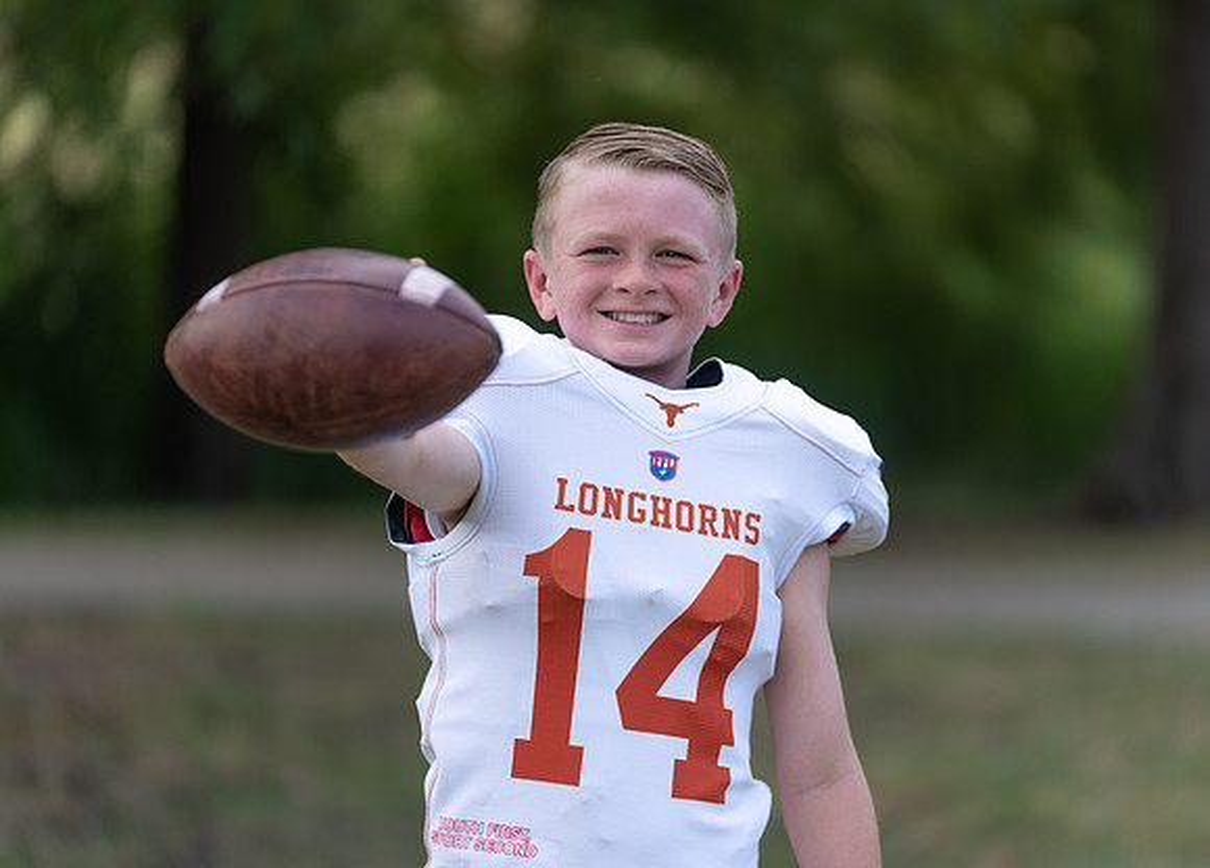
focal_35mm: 188
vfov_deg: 7.7
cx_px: 643
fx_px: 6483
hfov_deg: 10.7
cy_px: 450
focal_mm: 173
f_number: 2.8
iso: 100
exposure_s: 1/400
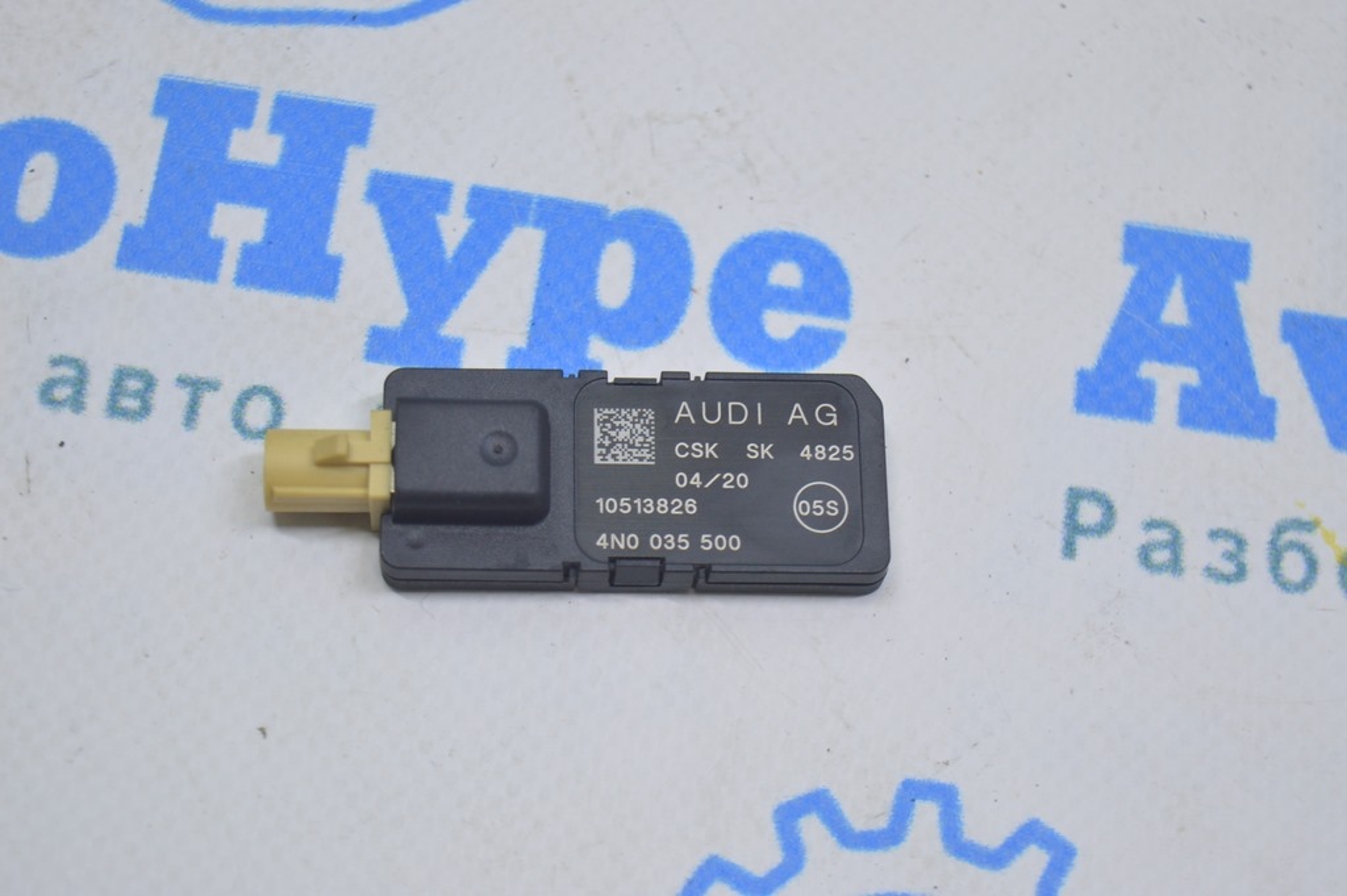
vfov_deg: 17.5
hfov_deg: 26.0
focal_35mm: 78
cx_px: 674
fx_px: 2916
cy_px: 448
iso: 400
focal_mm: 52
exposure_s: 1/25
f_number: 5.6
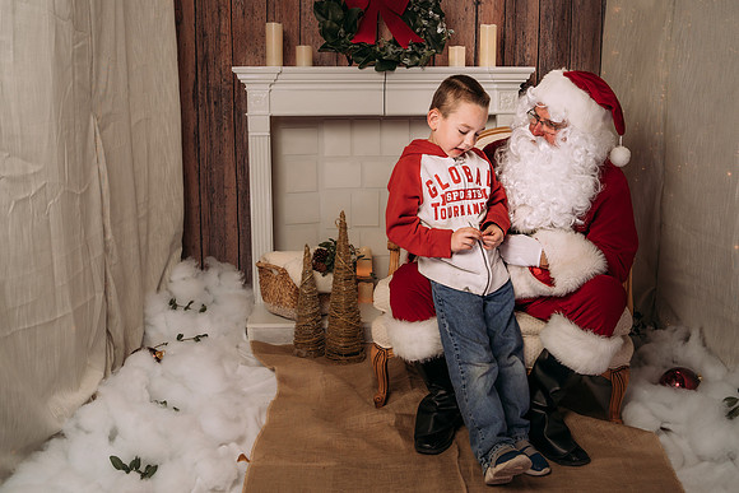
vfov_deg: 33.8
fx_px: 811
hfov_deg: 49.0
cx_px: 373
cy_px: 230
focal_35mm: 40
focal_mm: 35
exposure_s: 1/100
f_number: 5.6
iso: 100
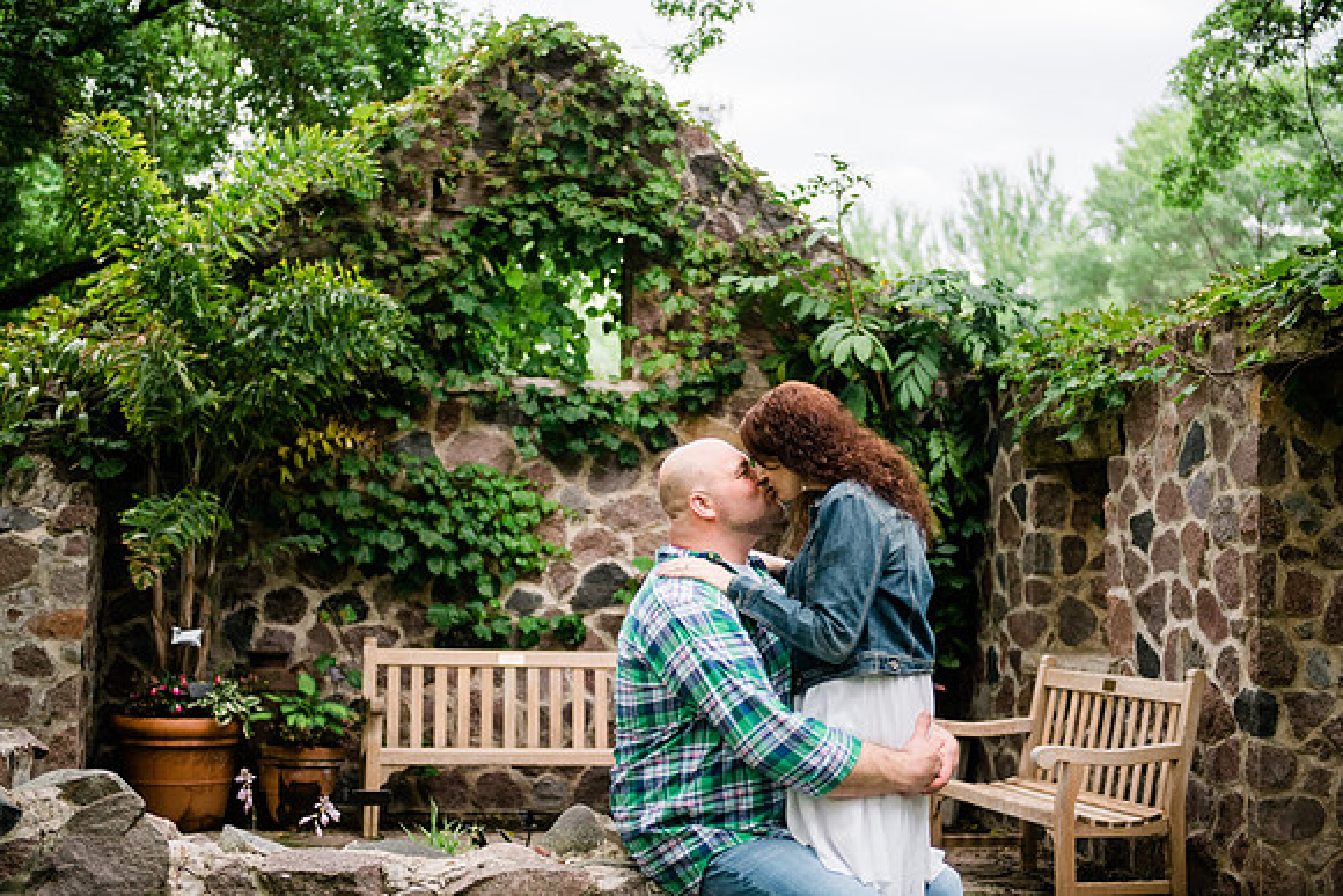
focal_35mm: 57
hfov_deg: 35.1
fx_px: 2125
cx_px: 672
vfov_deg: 23.8
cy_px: 448
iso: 500
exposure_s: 1/200
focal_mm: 55
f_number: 2.8
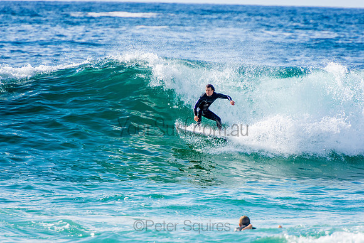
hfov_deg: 3.4
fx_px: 6068
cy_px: 122
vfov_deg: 2.3
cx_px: 182
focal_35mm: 600
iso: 450
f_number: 5.6
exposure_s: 1/2000
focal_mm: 400
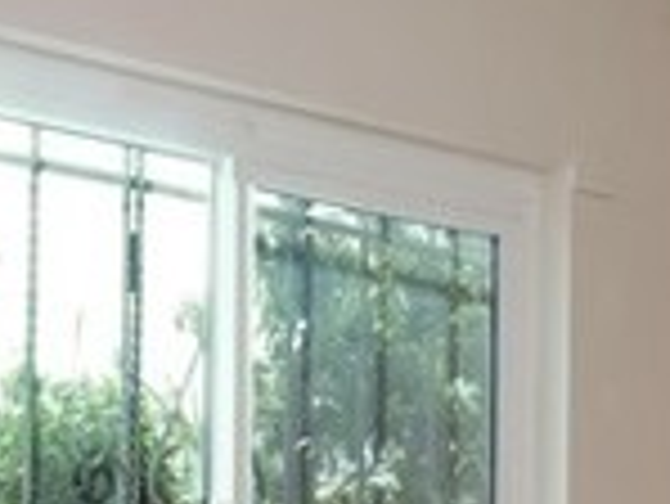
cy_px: 614
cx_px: 666
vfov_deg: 14.5
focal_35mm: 99
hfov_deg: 19.3
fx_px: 1918
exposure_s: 1/20
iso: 250
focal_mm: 10
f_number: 11
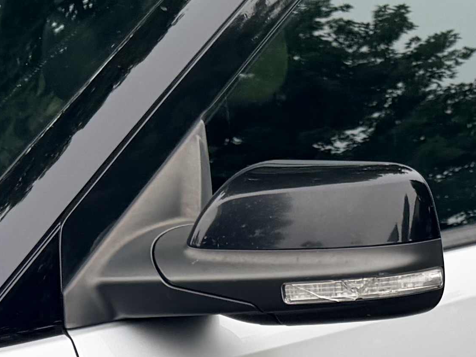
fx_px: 1691
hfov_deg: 16.0
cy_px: 600
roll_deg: -0.8
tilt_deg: -20.6
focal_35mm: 123
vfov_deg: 11.4
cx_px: 245
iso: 80
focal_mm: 6.76
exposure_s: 1/632
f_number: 1.78
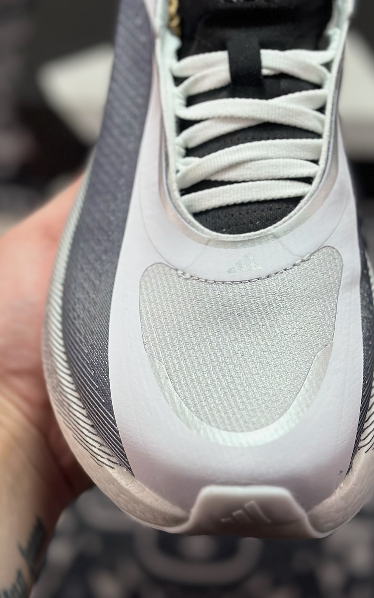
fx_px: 1207
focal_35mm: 74
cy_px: 182
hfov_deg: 17.6
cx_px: 223
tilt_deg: -53.7
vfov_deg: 27.6
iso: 80
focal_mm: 6.86
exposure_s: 1/1433
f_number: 1.78
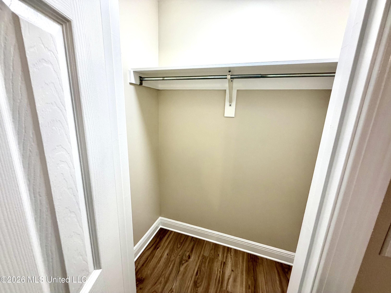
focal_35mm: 14
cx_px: 196
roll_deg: -1.7
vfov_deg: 85.7
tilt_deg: -13.2
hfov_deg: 102.1
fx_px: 158
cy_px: 146
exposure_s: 1/120
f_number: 2.2
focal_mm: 2.22
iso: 160
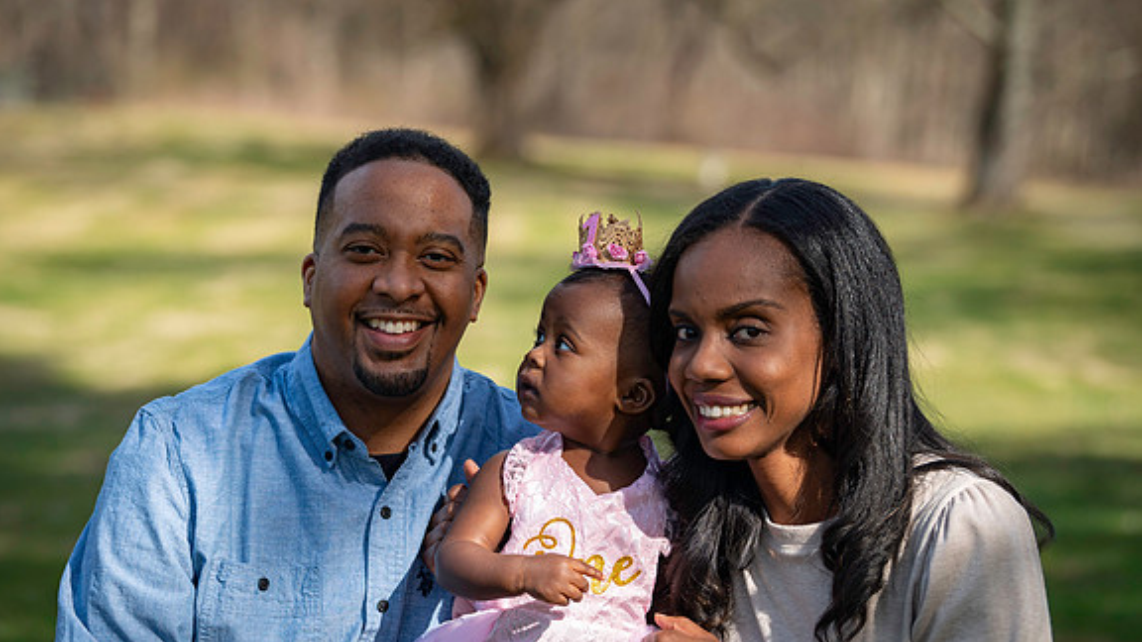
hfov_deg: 18.5
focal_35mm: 116
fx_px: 3513
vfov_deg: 10.4
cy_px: 380
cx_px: 569
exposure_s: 1/1250
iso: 250
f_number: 4
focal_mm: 110
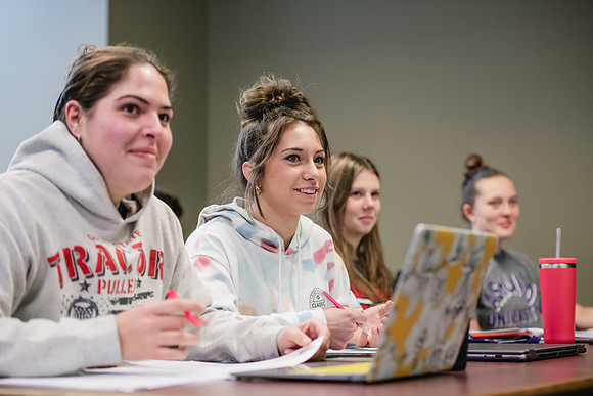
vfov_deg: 17.1
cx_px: 296
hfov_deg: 25.4
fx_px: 1318
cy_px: 198
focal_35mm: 80
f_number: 3.2
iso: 1600
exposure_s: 1/200
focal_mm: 80
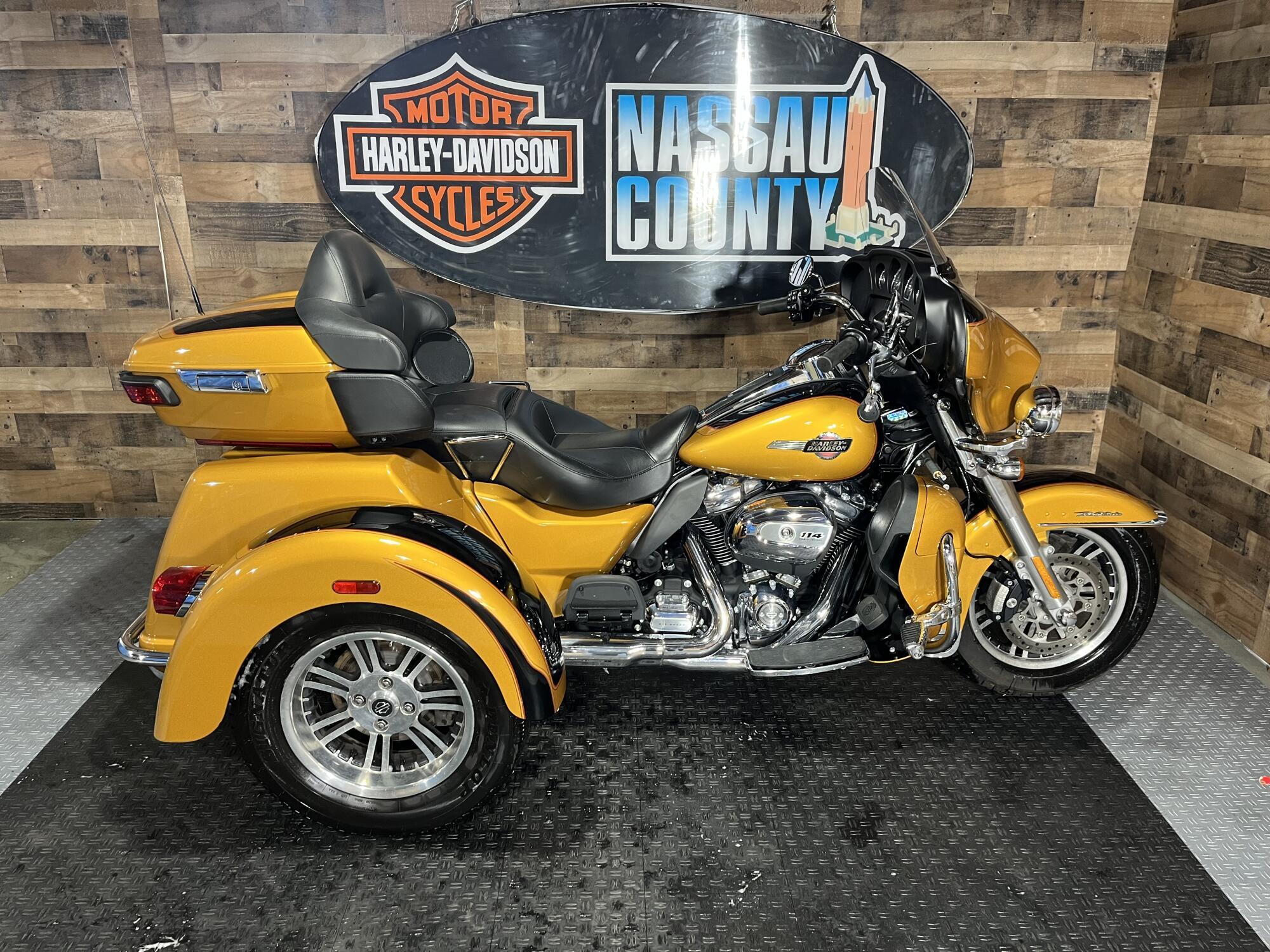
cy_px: 476
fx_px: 954
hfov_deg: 67.3
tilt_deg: -19.7
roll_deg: +0.0
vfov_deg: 53.1
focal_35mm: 26
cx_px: 635
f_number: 1.6
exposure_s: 1/60
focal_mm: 5.1
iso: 125
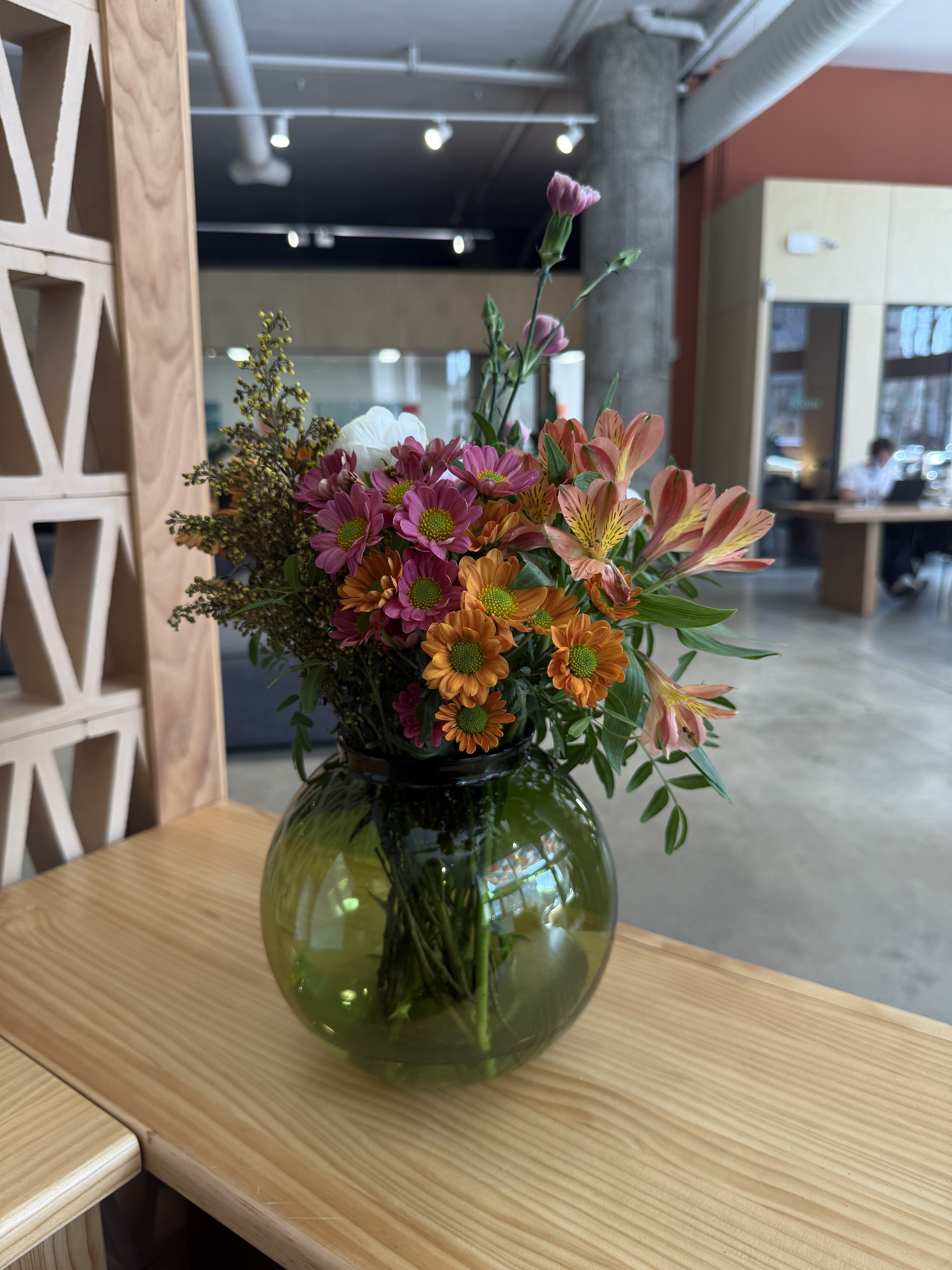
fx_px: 880
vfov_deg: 71.6
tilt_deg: -10.8
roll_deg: -0.3
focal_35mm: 24
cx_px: 476
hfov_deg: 56.8
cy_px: 635
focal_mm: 6.76
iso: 80
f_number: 1.78
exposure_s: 1/100
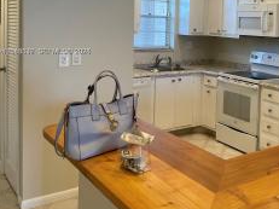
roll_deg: -1.4
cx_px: 238
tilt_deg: -3.0
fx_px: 363
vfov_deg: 31.6
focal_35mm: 45
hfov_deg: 39.7
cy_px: 52
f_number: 1.6
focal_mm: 4.2
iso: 50
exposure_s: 1/120
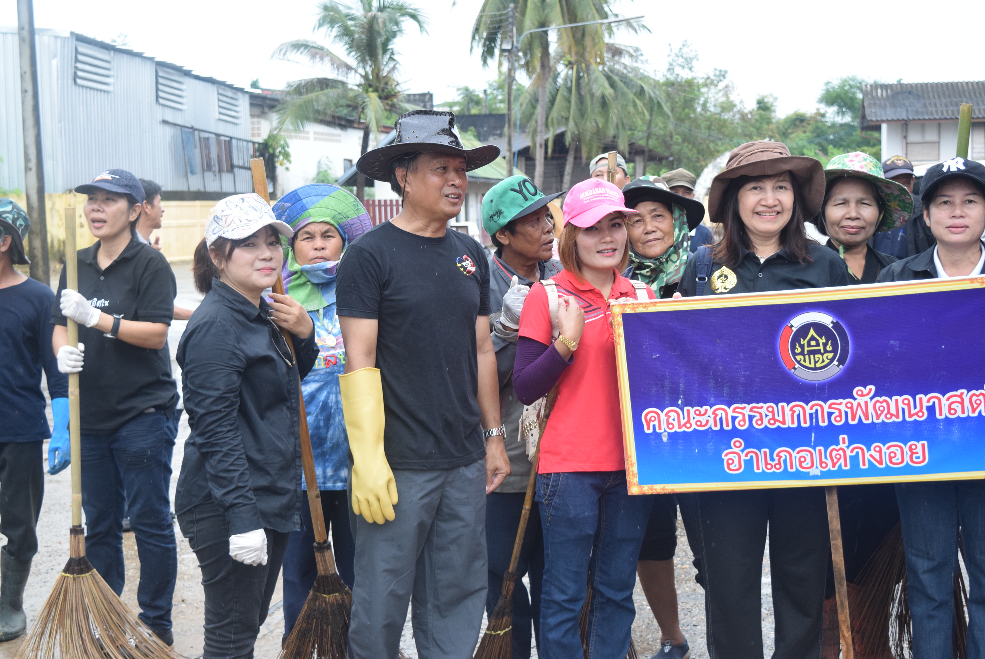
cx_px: 492
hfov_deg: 35.0
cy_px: 330
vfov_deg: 23.8
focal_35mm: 57
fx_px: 1561
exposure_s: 1/640
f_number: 4.8
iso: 800
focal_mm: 38
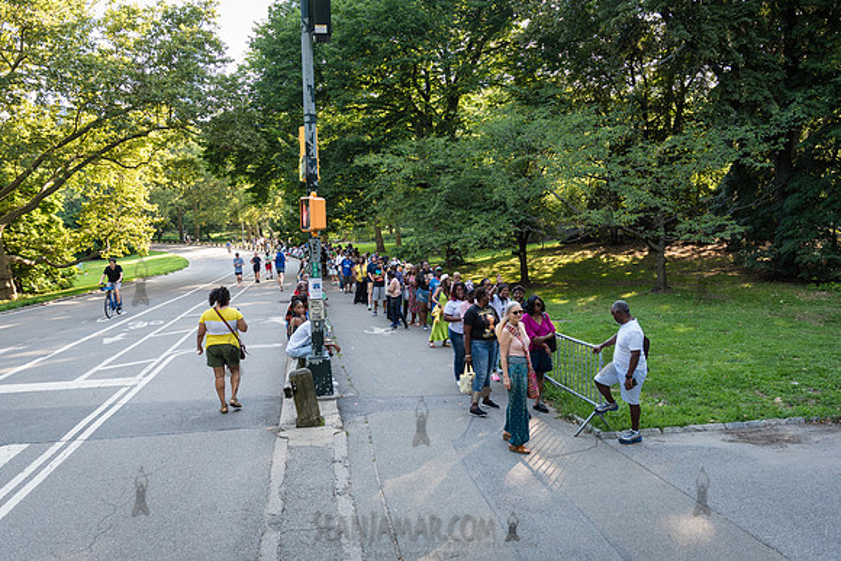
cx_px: 411
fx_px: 656
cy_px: 281
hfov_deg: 65.3
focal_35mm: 28
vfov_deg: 46.3
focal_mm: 27
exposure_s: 1/320
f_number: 3.5
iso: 500
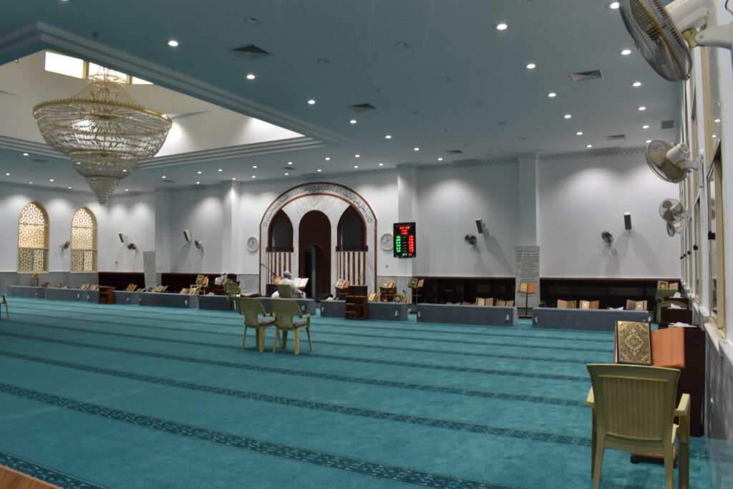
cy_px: 244
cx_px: 366
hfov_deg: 67.4
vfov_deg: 47.9
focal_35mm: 27
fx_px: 550
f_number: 16
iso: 1000
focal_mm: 18
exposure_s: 1/15
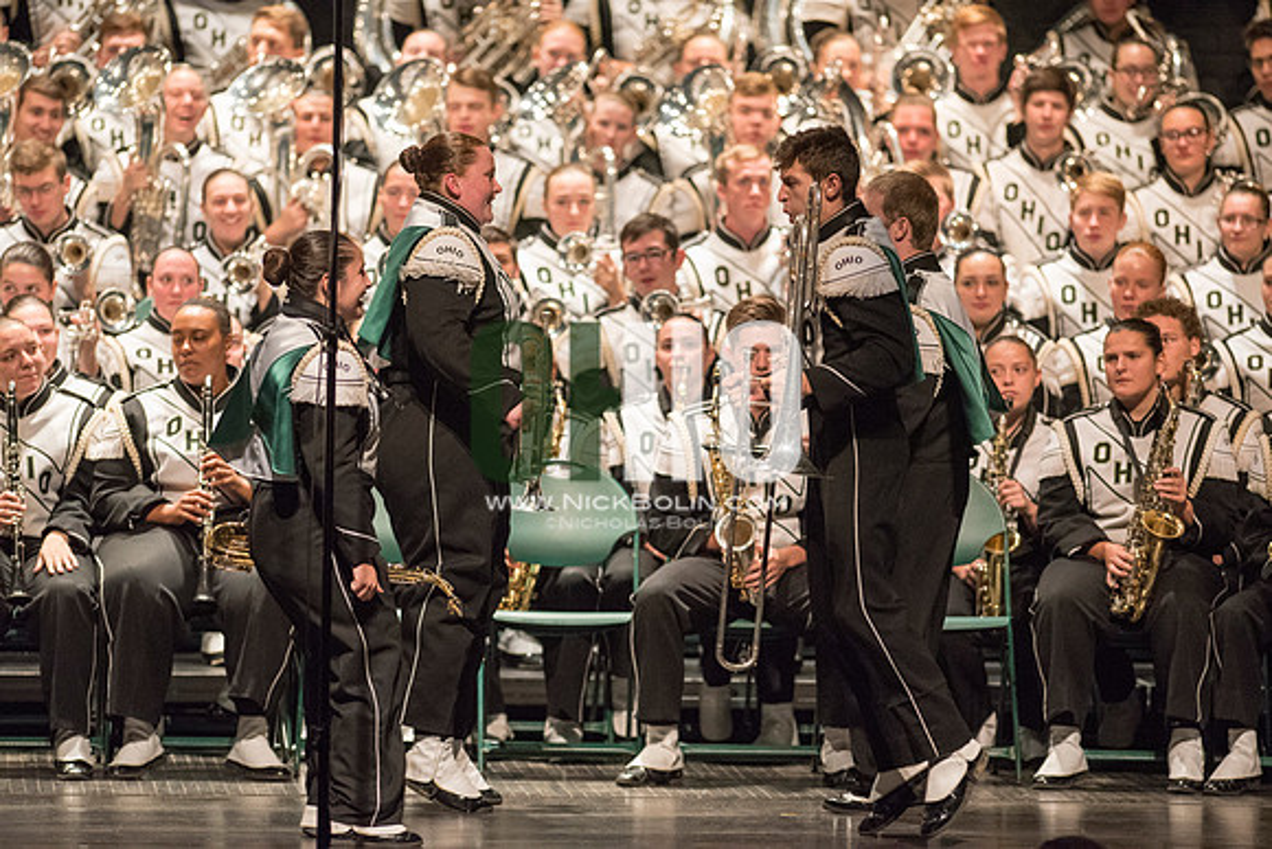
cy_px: 424
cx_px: 636
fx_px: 10602
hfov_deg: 6.9
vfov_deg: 4.6
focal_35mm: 300
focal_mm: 300
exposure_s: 1/500
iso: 4000
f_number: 2.8
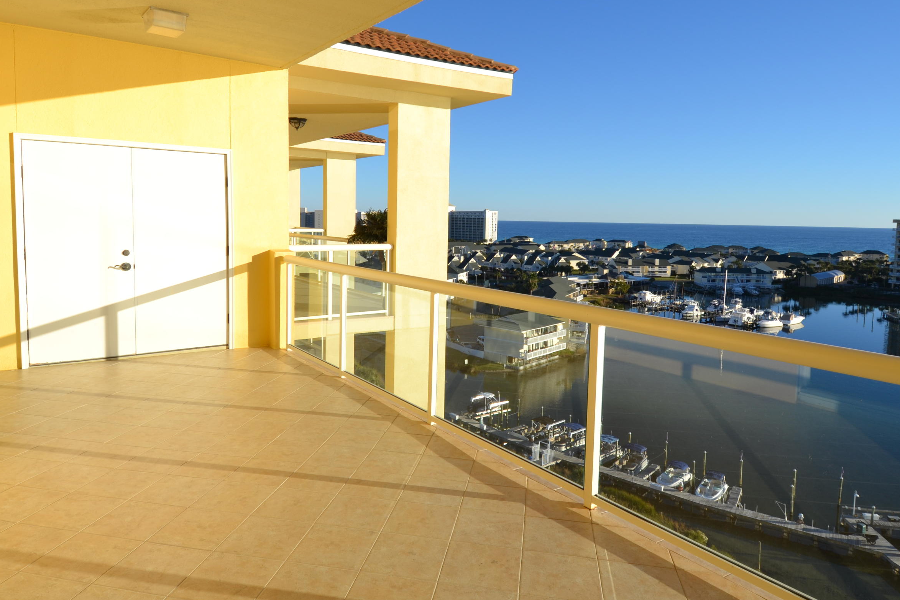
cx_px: 443
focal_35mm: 23
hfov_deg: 76.1
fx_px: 575
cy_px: 261
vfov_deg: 54.9
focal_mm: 12
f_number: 8
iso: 100
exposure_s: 1/250
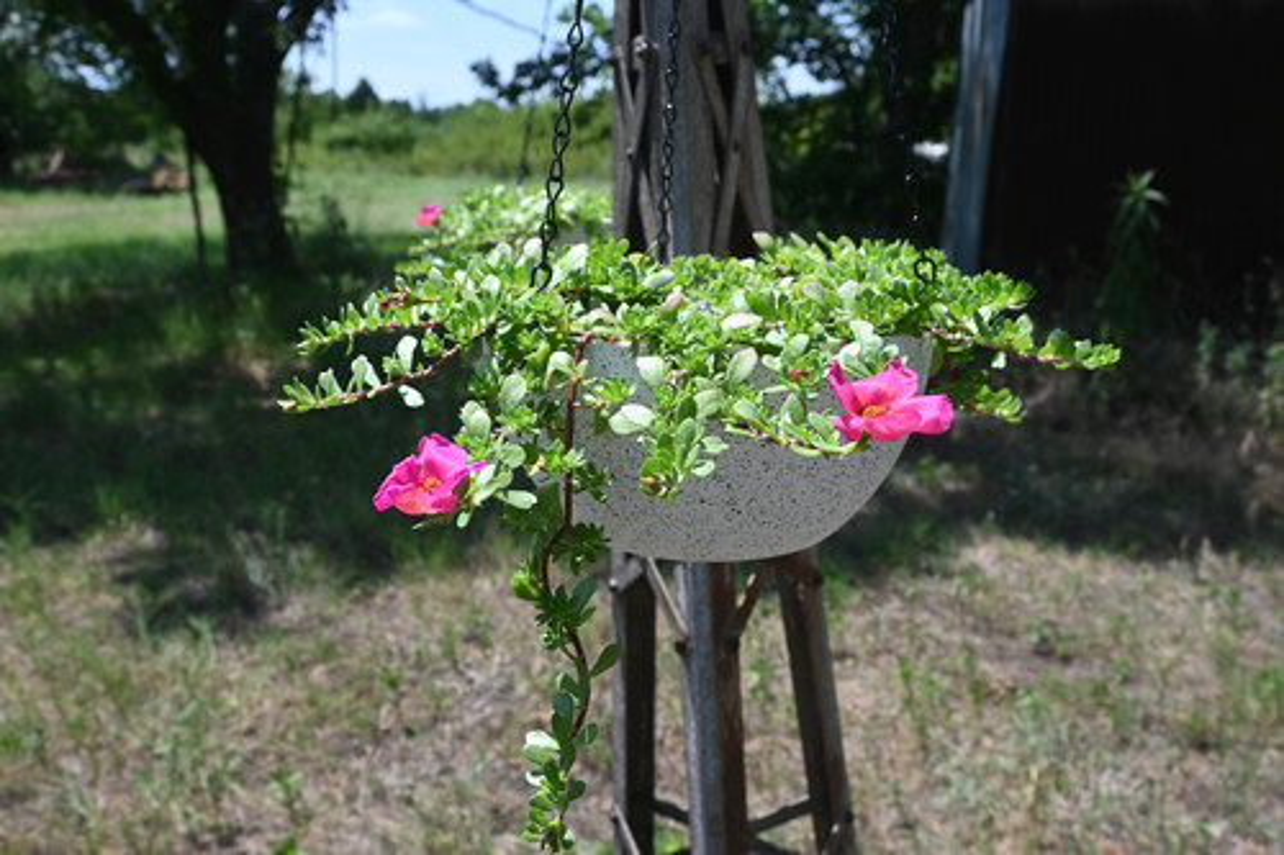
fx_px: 1096
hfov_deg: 60.7
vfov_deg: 42.6
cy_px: 428
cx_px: 642
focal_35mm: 31
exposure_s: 1/320
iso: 100
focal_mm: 20.5
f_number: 6.3
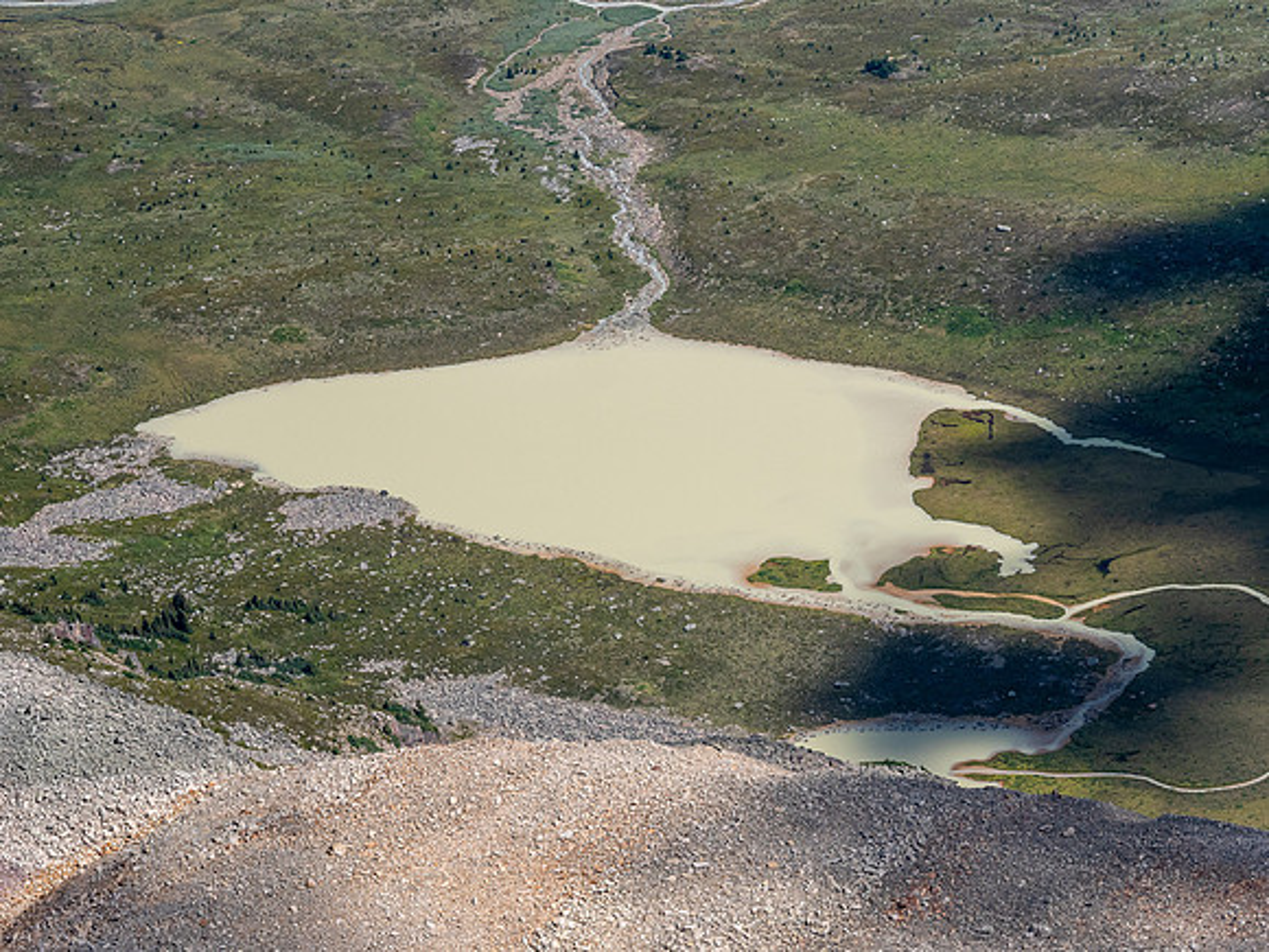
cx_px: 634
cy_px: 476
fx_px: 6232
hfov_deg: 11.6
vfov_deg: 8.7
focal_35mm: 170
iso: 200
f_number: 8
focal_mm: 85
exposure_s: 1/500
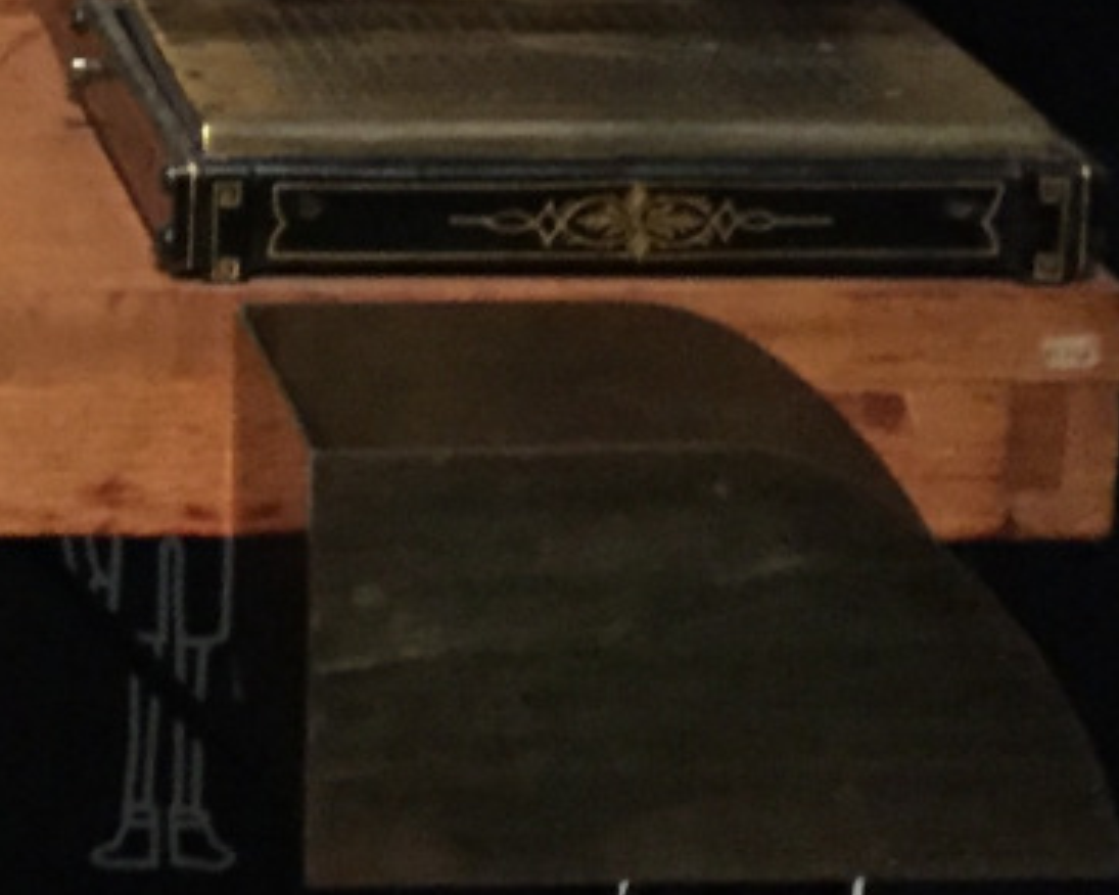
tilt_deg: -10.6
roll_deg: -0.1
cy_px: -300
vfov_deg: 12.0
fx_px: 4107
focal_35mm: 124
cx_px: -524
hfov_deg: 14.5
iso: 640
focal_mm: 4.15
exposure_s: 1/17
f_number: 2.2
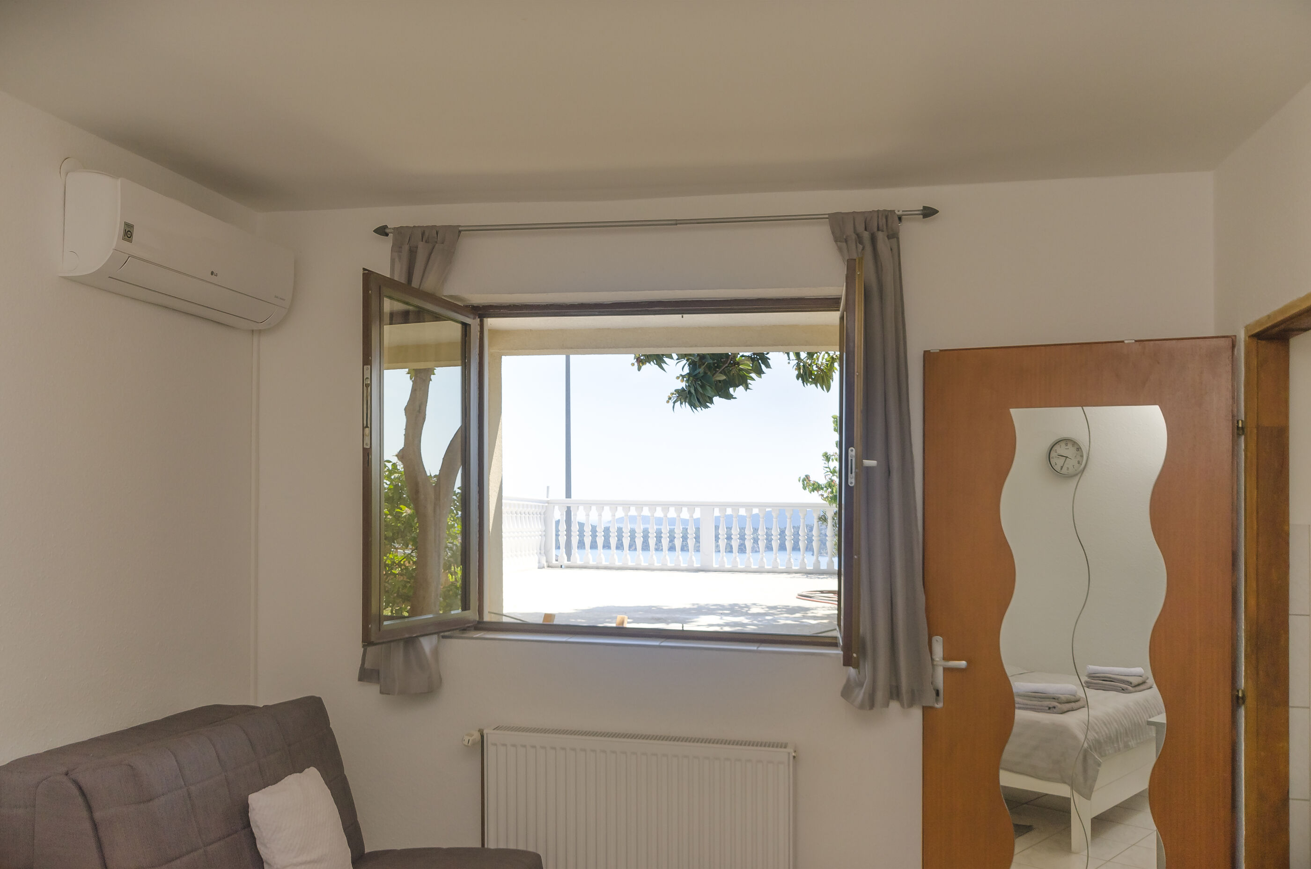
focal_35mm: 30
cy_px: 434
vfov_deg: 43.5
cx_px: 656
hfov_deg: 62.0
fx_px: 1091
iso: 100
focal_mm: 20
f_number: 8
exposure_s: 1/200
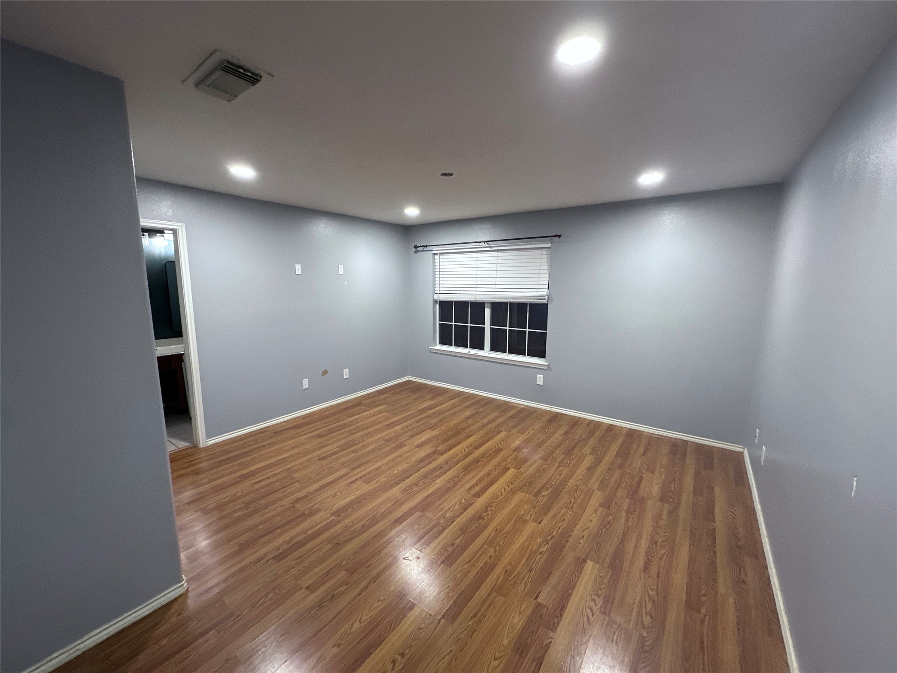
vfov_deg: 85.7
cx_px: 448
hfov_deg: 102.1
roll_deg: -0.8
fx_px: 363
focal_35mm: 14
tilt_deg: -8.5
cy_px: 336
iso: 320
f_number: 2.2
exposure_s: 1/60
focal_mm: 2.22
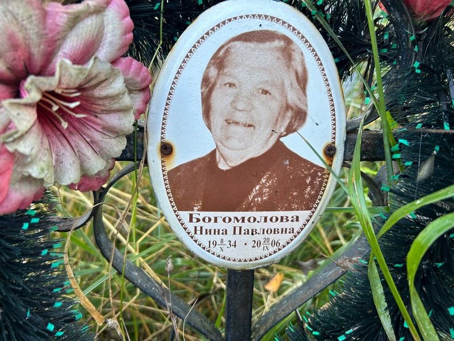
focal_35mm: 26
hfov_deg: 67.3
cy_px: 170
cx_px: 227
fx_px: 341
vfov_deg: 53.1
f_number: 1.5
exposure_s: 1/121
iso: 40
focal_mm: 5.7
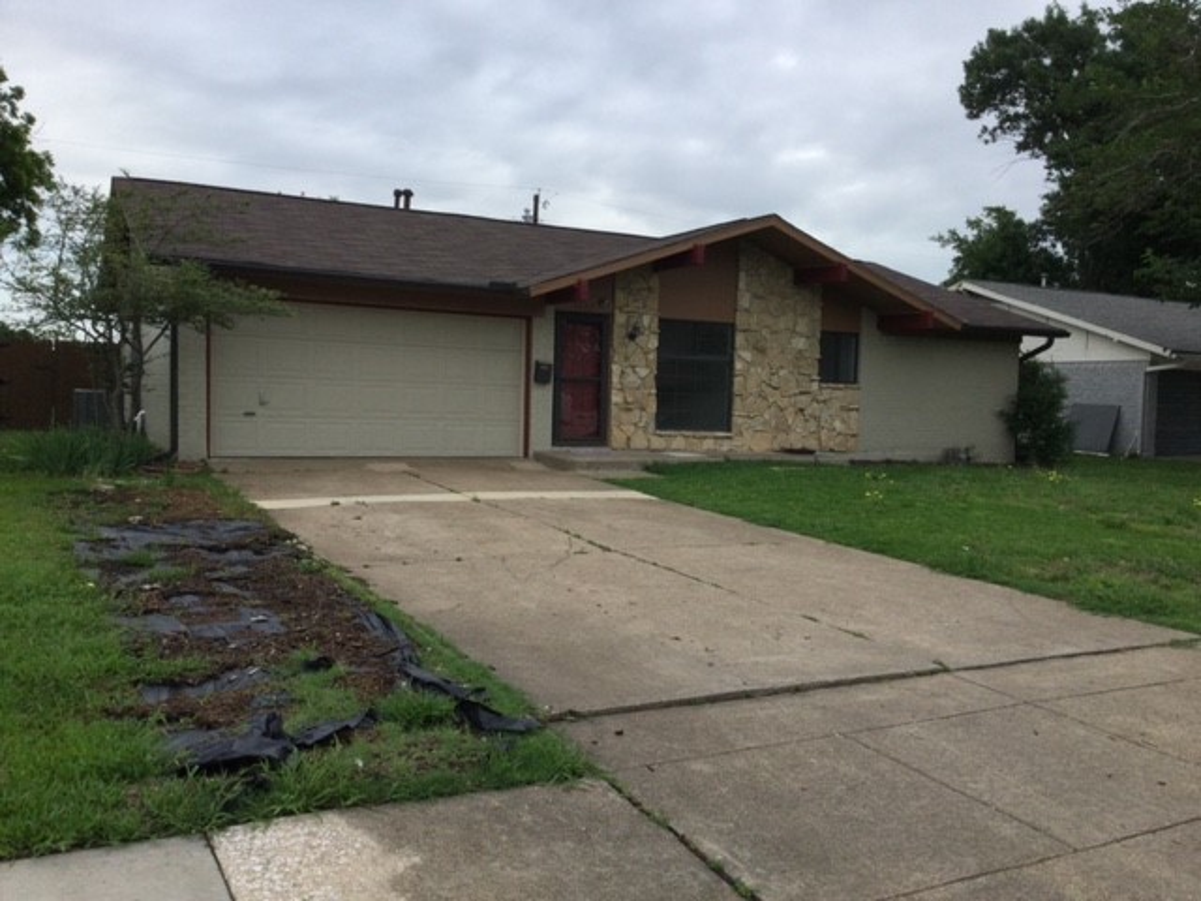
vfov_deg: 45.4
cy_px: 450
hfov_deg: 58.4
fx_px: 1076
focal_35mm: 31
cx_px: 600
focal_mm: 3.3
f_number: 2.4
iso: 25
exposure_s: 1/550
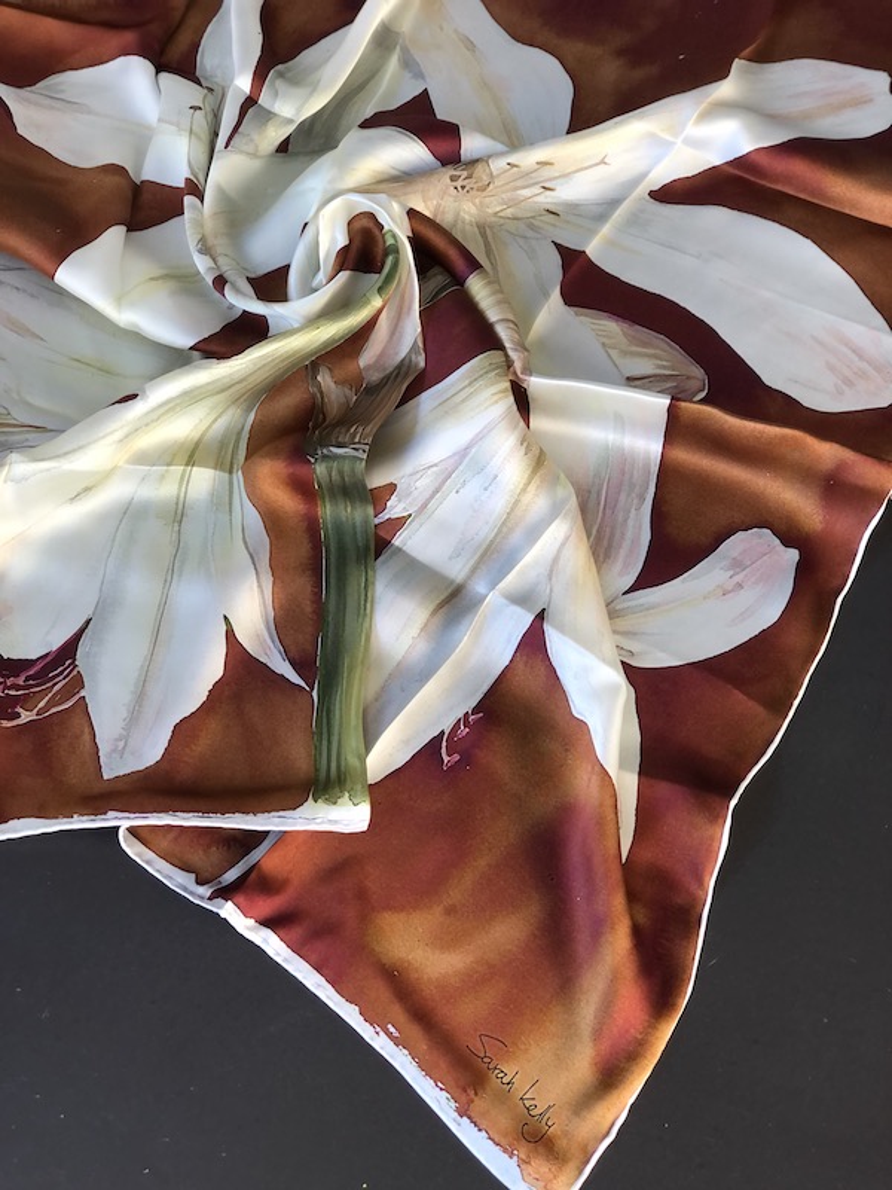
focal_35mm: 57
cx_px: 446
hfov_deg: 25.7
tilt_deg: -65.3
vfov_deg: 33.8
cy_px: 595
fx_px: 1958
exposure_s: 1/33
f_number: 2.8
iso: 50
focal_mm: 6.6
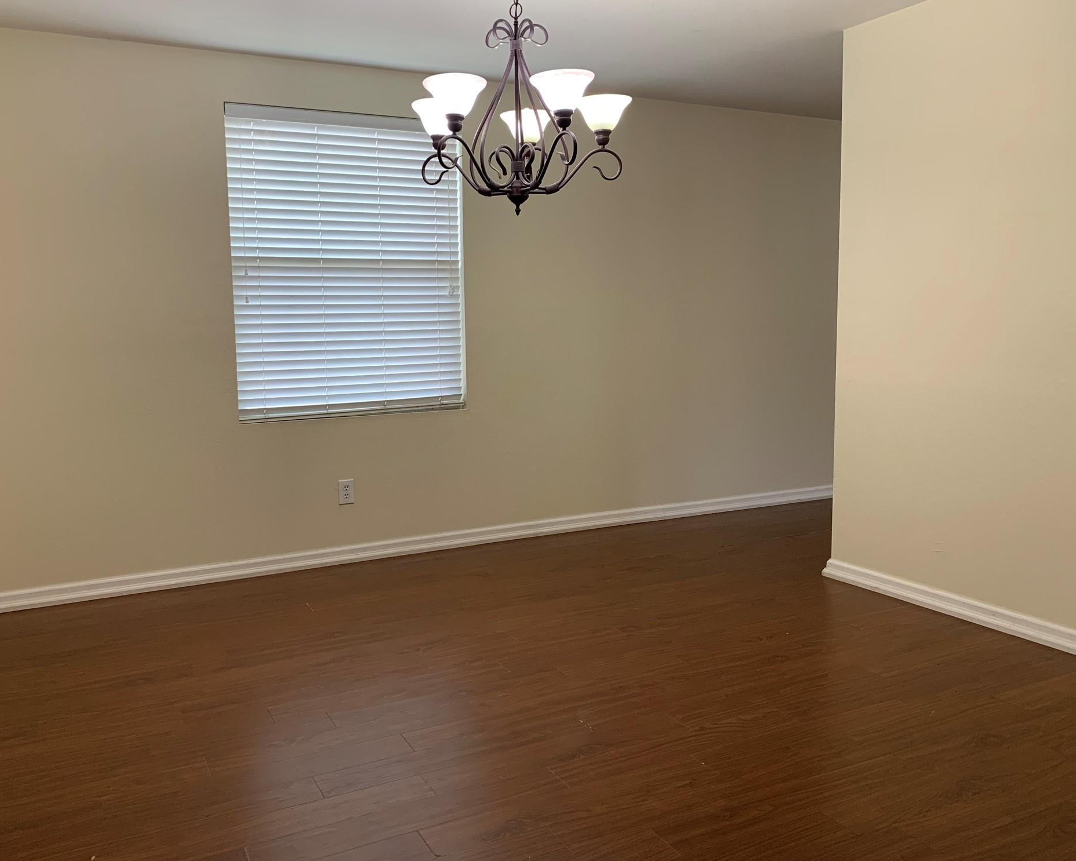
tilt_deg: -6.9
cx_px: 508
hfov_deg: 62.2
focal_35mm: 28
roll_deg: +1.1
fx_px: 892
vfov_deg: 51.5
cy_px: 420
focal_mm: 4.25
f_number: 1.8
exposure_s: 1/60
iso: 80
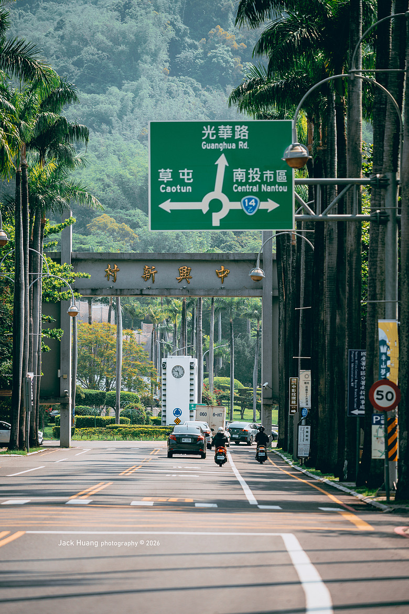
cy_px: 307
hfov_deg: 6.9
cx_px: 204
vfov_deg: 10.3
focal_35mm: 200
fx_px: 3408
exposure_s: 1/800
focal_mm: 200
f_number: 4
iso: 125
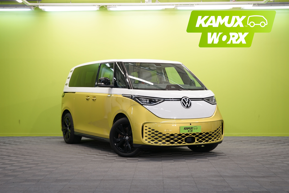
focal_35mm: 60
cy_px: 96
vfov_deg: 22.6
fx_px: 482
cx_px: 144
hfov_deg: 33.4
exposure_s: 1/25
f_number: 5
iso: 320
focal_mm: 60
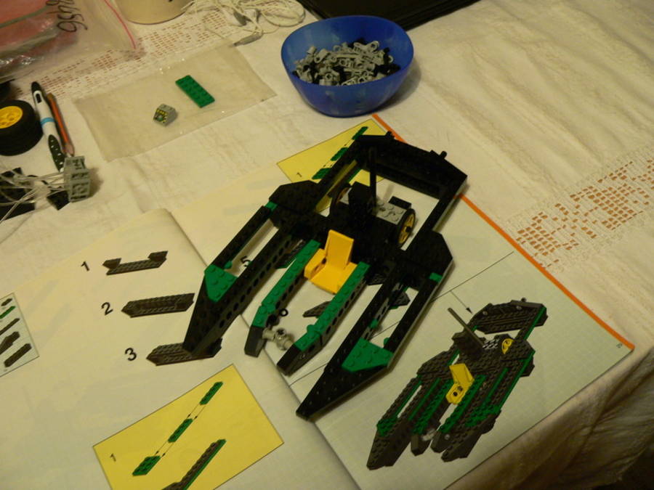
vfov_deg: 39.7
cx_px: 327
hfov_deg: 51.4
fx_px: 680
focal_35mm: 36
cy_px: 245
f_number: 2.8
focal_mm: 6
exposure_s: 1/8
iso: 200
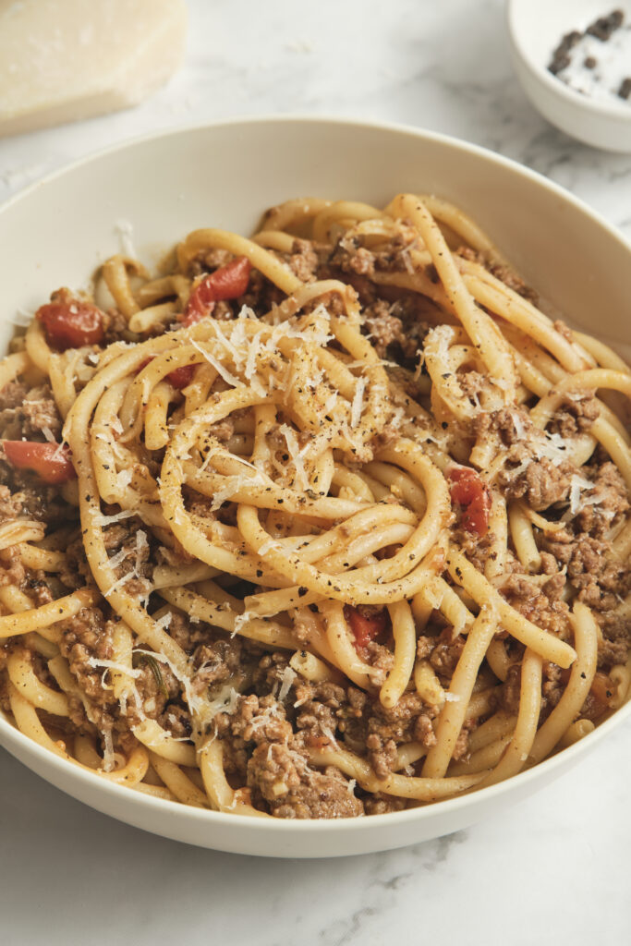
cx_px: 316
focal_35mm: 105
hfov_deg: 13.0
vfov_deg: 19.5
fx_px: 2759
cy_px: 473
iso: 160
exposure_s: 1/250
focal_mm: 70
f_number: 8
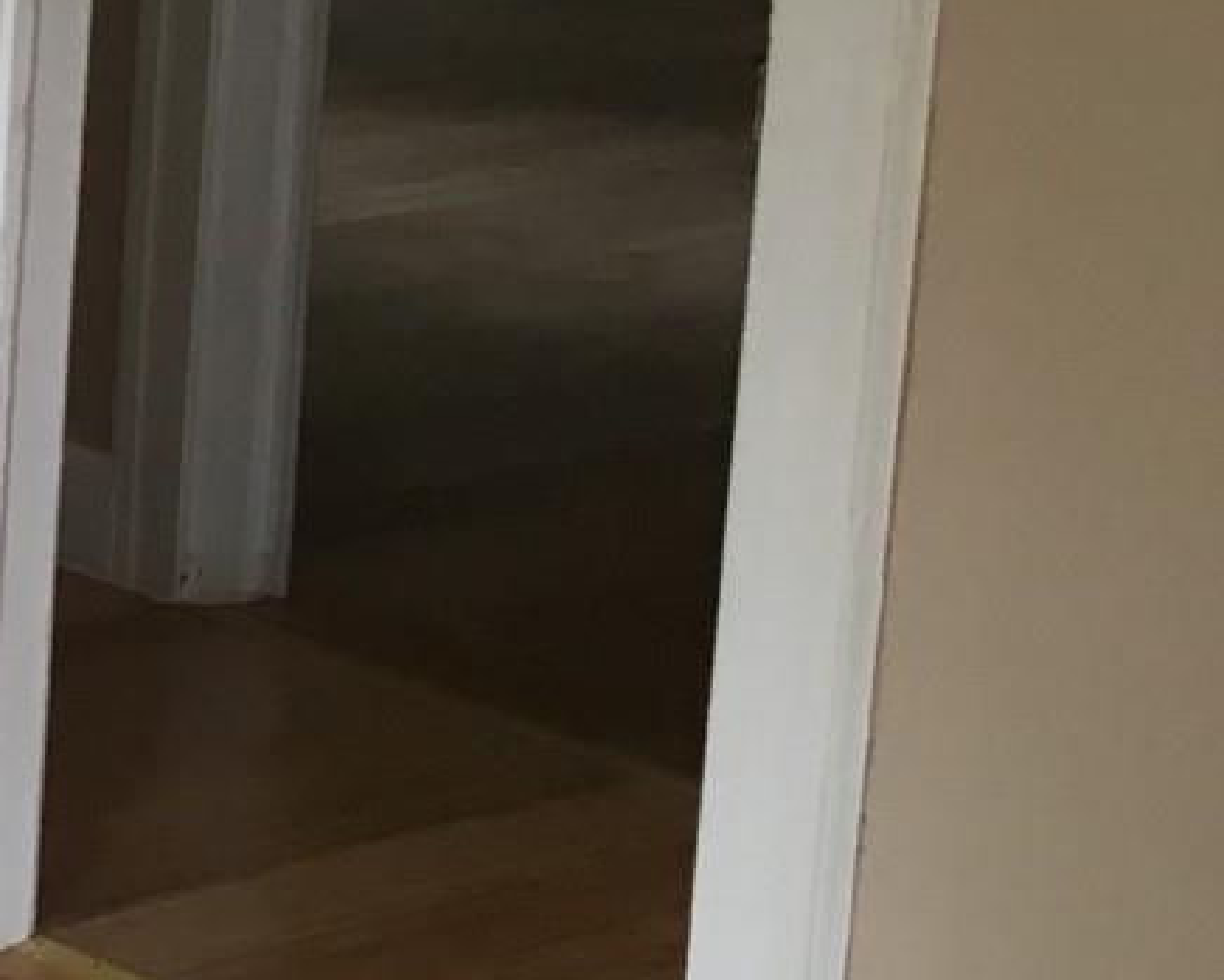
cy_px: -76
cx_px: -1505
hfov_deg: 12.2
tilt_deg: -9.6
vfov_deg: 11.5
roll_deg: -0.8
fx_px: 4819
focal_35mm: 133
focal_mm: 4.15
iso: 25
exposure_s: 1/40
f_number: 2.2
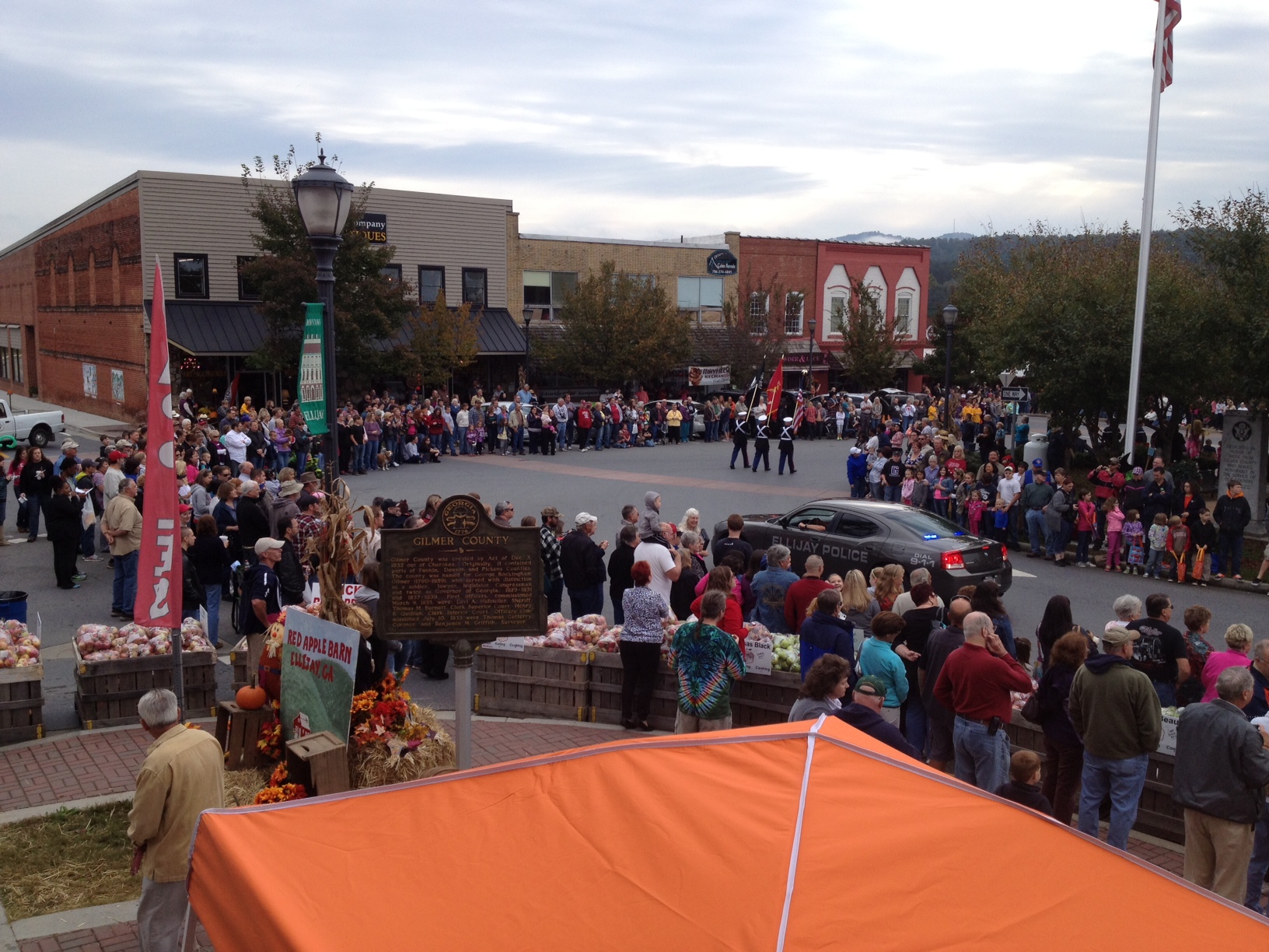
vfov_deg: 40.7
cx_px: 634
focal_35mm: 35
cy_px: 476
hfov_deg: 52.6
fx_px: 1283
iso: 50
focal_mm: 4.28
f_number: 2.4
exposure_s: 1/649
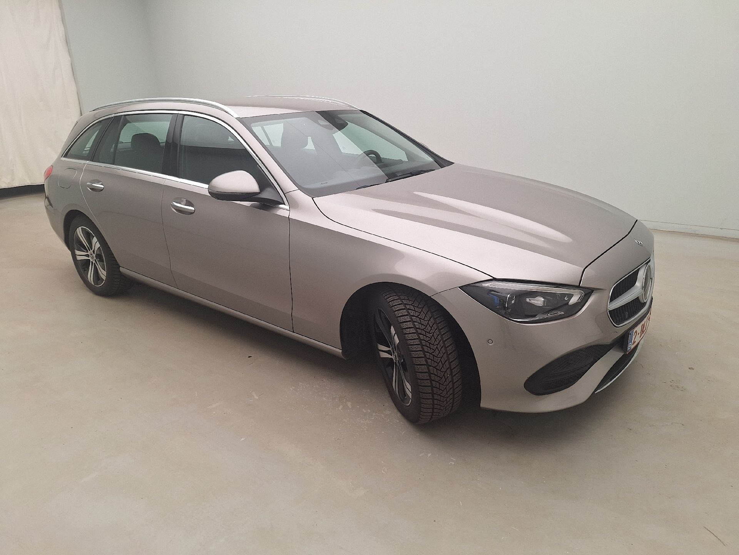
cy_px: 278
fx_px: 491
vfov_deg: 58.9
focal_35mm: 23
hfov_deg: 73.9
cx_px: 370
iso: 40
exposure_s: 1/100
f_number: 1.8
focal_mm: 5.54
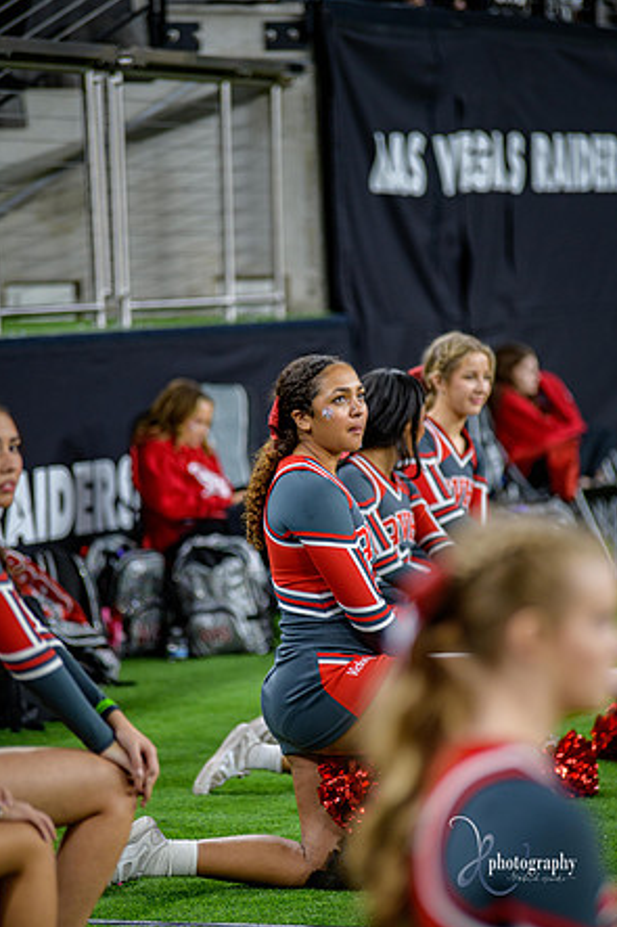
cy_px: 465
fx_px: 4708
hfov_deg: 7.5
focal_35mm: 183
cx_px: 310
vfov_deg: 11.2
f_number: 2.8
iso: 1000
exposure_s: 1/400
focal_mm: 180
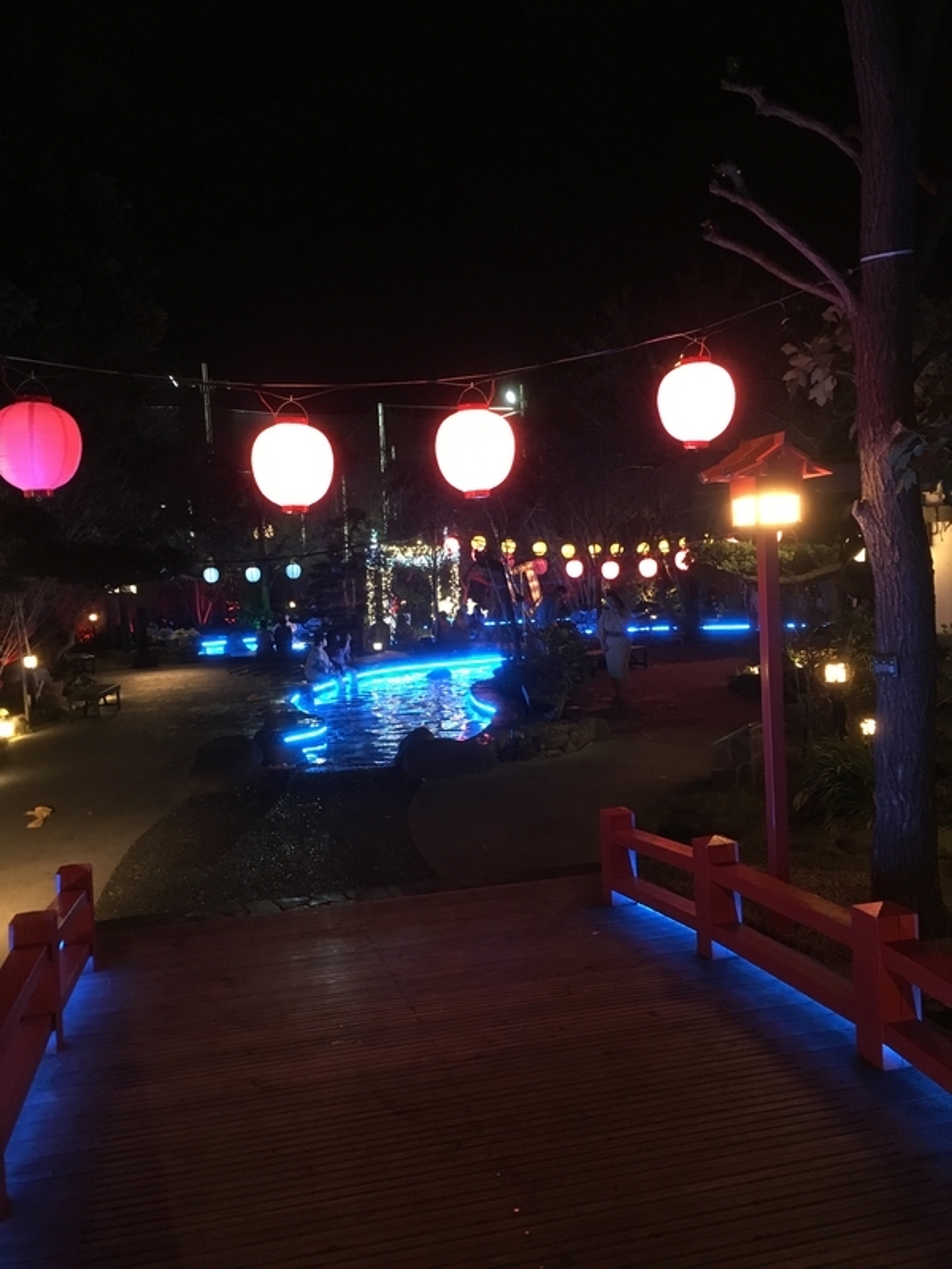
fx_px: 1063
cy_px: 634
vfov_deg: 61.7
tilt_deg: -2.3
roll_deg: +3.0
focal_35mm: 29
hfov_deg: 48.2
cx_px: 476
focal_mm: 4.15
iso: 200
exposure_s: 1/15
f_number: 2.2
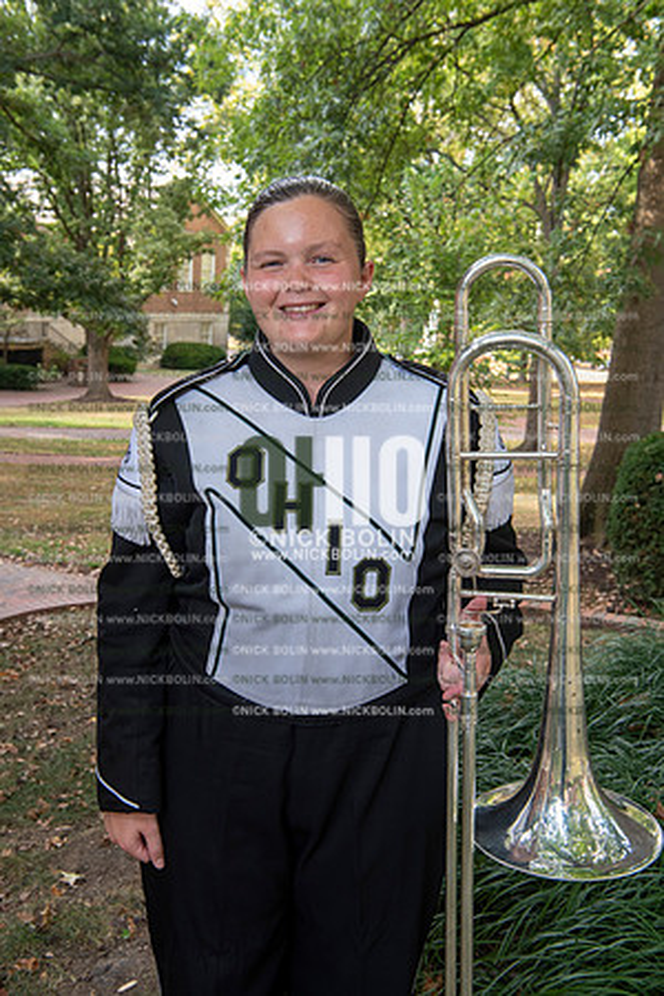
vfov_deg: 46.4
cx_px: 332
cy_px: 498
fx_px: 1162
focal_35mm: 42
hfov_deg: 31.9
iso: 500
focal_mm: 42
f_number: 8
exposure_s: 1/100
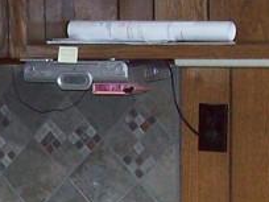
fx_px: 1407
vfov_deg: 8.1
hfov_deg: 10.6
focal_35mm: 181
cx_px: -117
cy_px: 228
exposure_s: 1/64
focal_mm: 6
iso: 200
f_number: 2.7
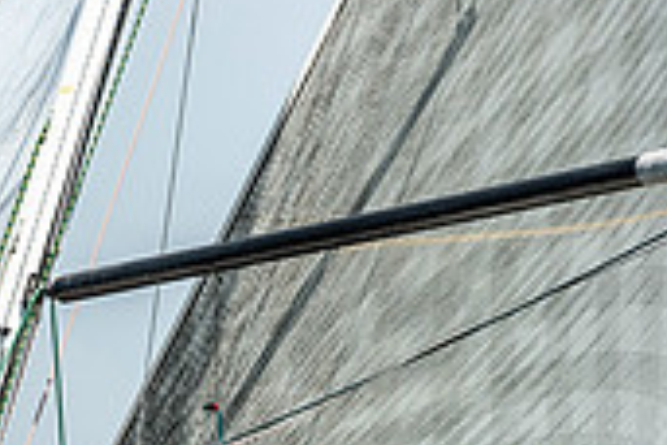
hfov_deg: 3.5
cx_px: -199
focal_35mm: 595
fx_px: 11023
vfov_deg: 2.3
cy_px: 695
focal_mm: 175
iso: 320
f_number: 5
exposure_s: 1/2000
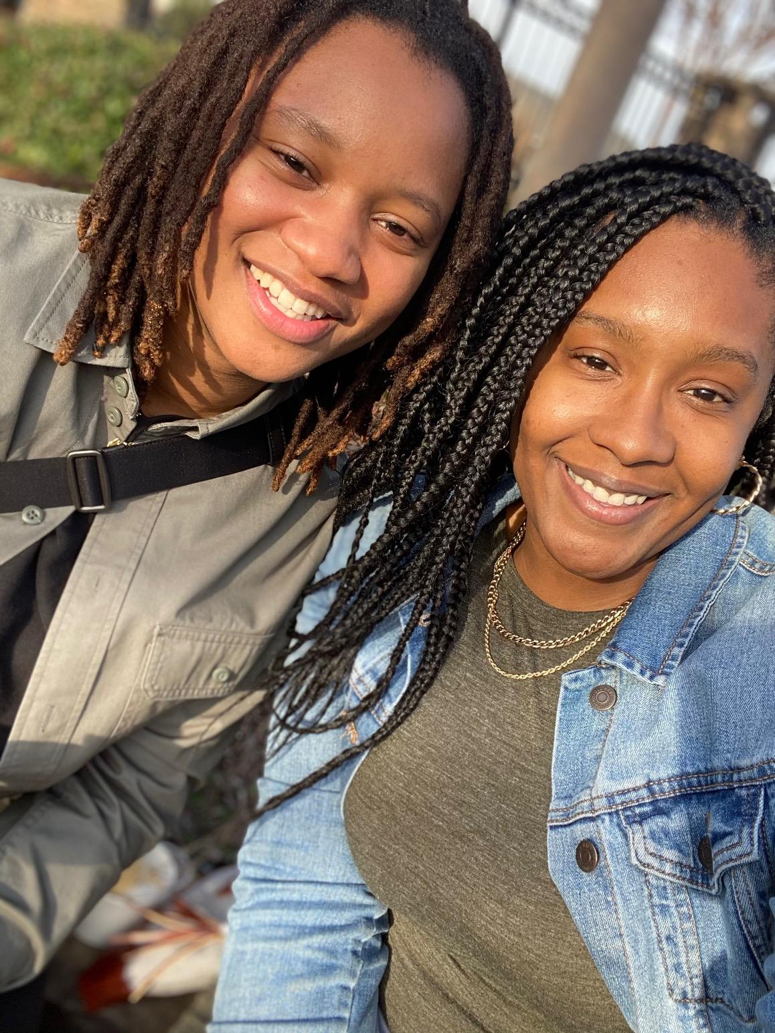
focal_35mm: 30
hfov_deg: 46.8
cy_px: 516
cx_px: 388
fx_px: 896
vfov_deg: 60.0
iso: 25
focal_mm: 2.71
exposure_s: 1/204
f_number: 2.2
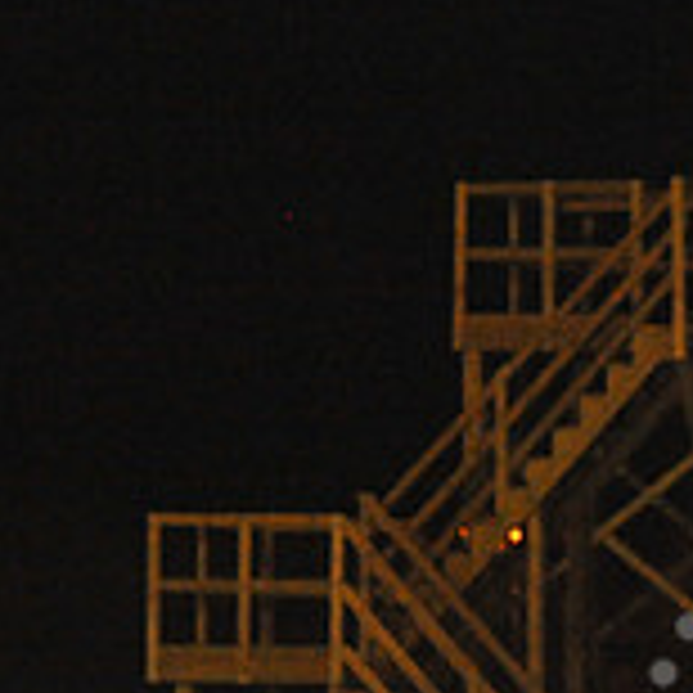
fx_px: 14450
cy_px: 850
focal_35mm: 638
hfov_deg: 2.7
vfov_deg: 2.7
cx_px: 1040
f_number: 5.6
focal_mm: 200
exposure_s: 1/200
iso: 6400
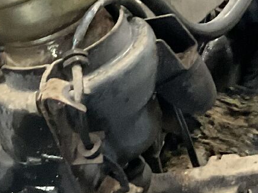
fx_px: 954
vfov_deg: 11.6
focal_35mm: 128
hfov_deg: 14.4
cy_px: 64
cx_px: -129
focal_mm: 3
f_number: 1.8
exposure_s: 1/25
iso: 400
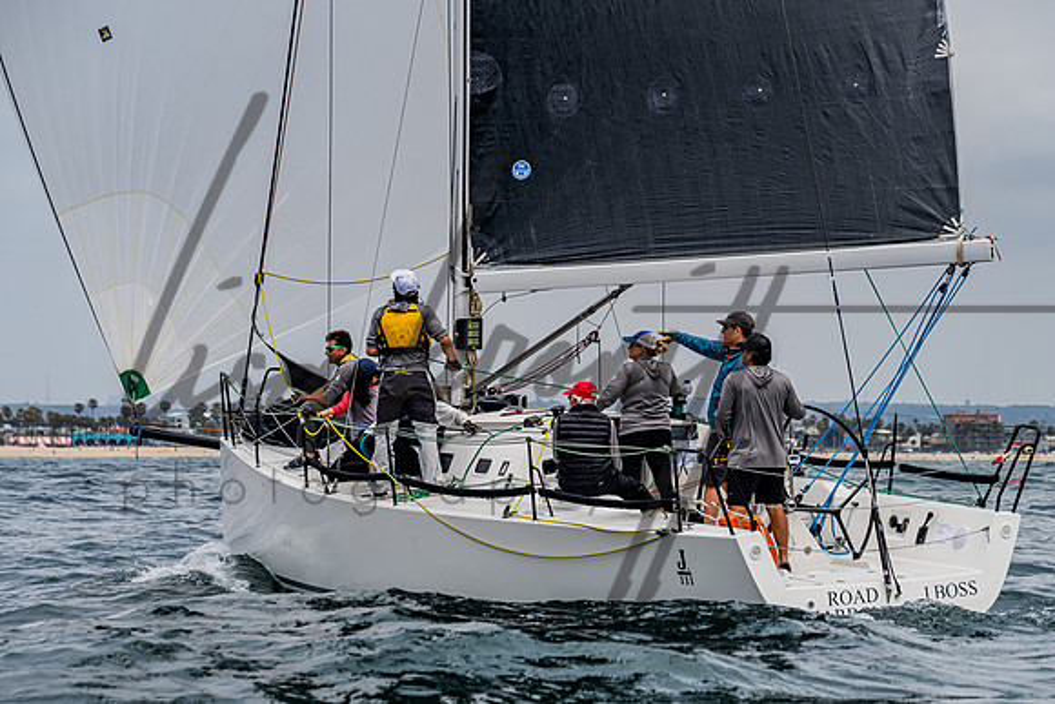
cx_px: 549
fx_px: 4774
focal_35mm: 163
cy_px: 396
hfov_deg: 12.6
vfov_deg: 8.4
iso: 250
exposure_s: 1/1000
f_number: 6.3
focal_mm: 130
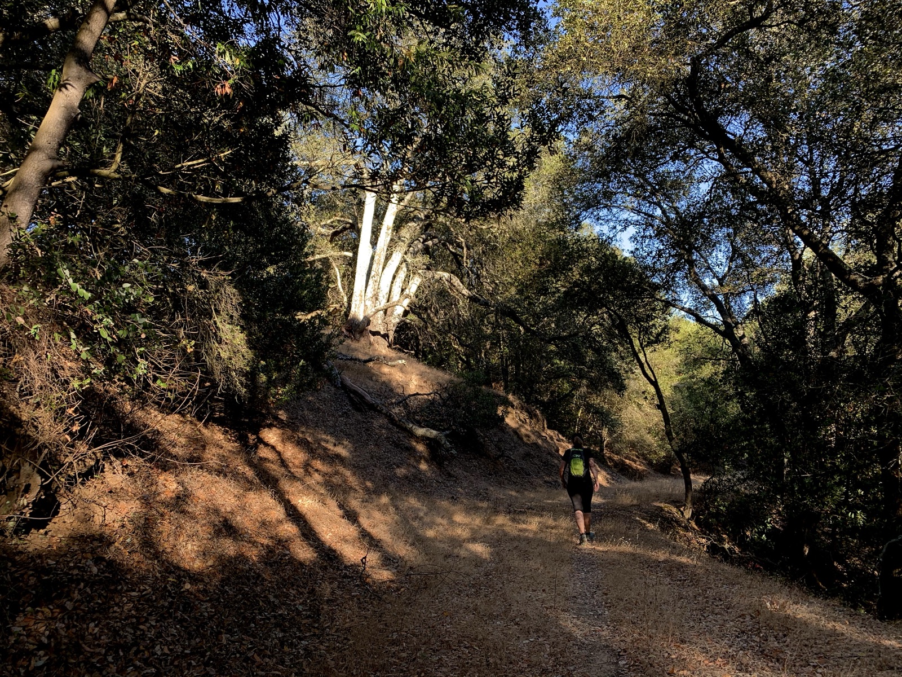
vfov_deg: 53.1
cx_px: 451
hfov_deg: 67.3
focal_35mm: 26
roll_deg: +2.7
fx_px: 677
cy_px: 338
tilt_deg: +9.6
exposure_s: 1/181
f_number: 1.8
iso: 25
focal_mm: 4.25
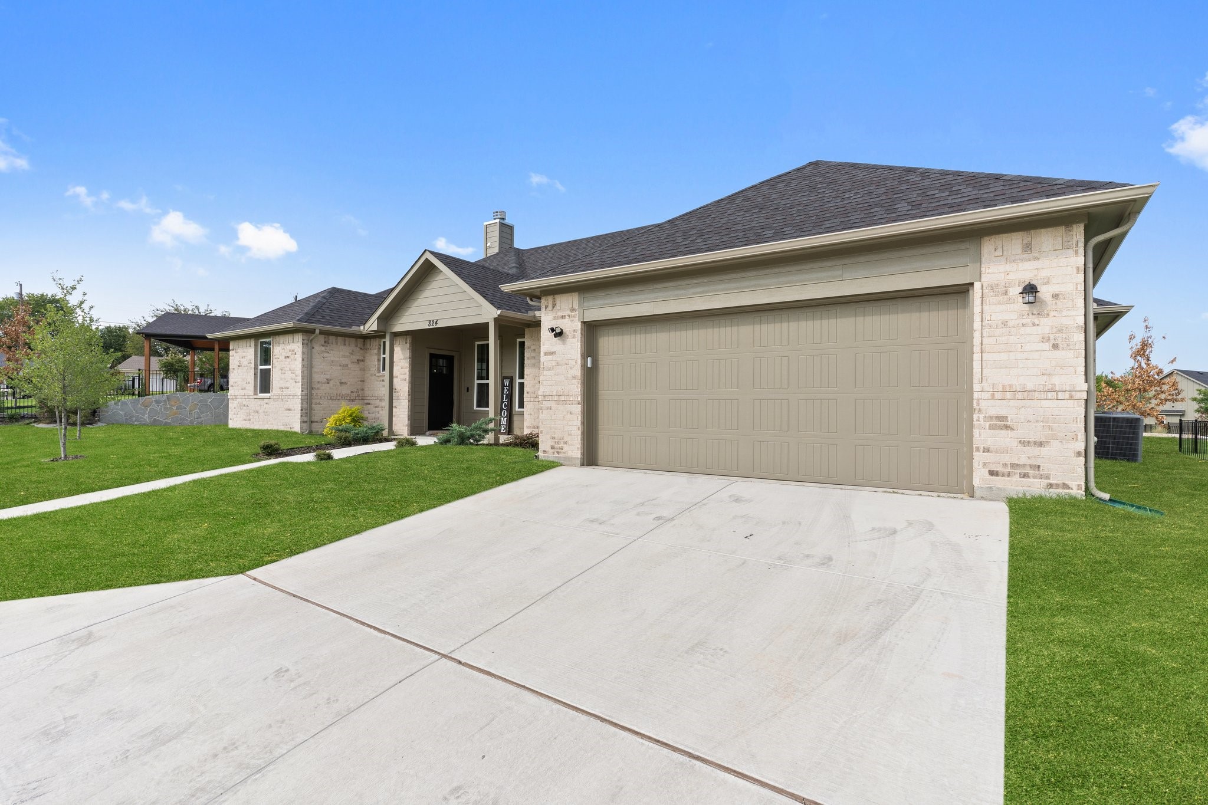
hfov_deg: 93.3
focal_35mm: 17
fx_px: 570
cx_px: 604
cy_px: 402
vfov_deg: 70.4
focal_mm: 17
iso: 320
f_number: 9.5
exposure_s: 1/90
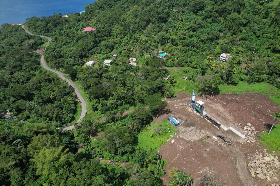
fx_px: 171
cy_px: 93
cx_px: 140
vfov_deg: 57.2
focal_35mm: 22
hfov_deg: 78.6
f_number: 2.8
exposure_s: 1/4000
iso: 200
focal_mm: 8.38
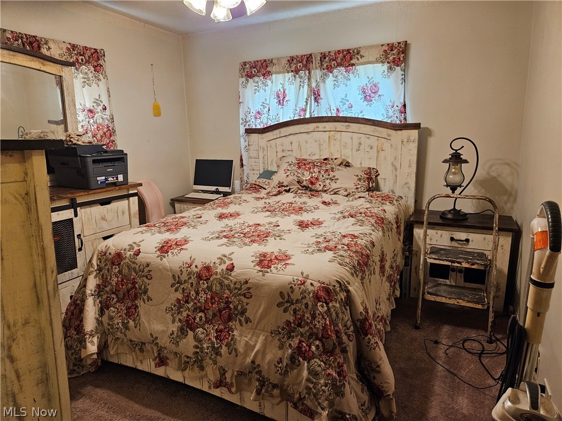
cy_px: 210
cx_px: 281
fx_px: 373
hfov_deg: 73.9
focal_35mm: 23
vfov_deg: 58.9
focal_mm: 5.4
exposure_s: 1/120
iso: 500
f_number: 1.8
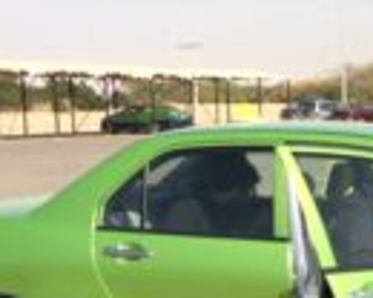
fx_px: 994
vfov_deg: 17.0
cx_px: 387
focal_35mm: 90
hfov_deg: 20.5
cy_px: 224
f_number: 2.2
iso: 40
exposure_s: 1/2283
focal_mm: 4.12
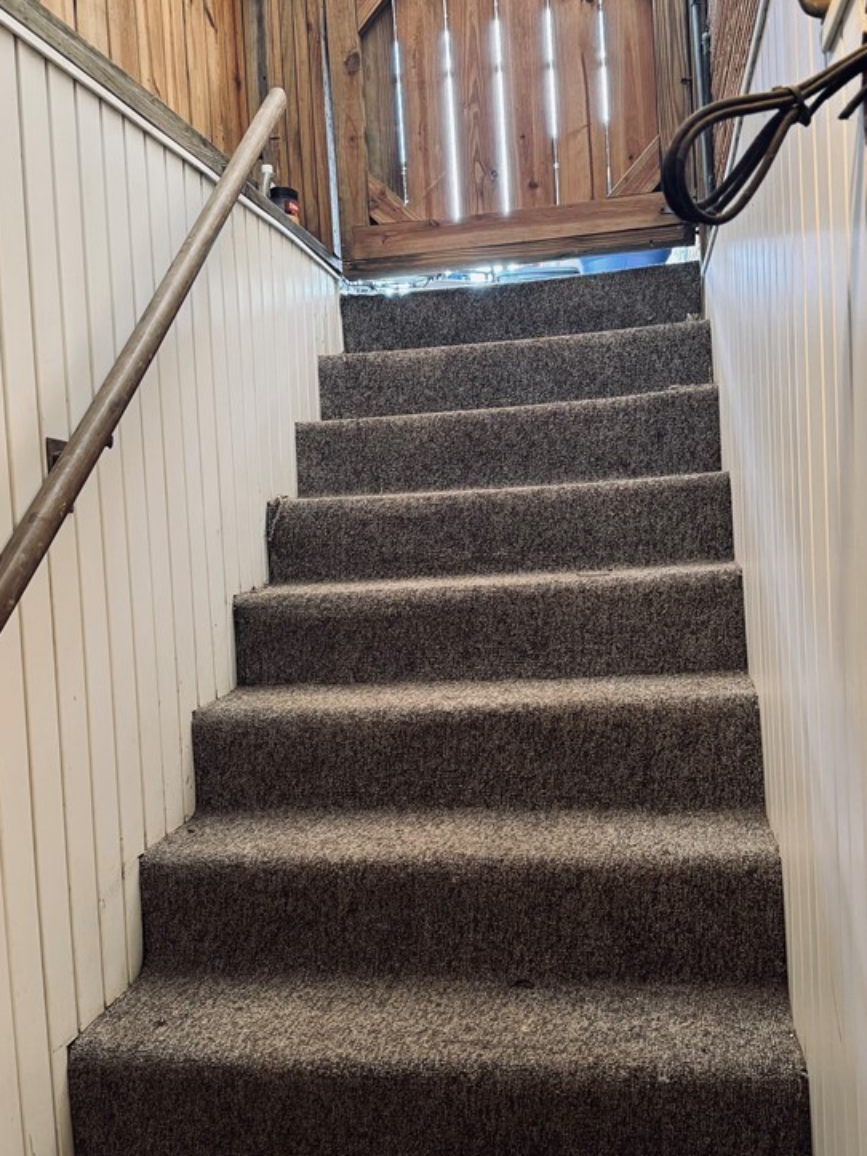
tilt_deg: -3.4
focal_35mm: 34
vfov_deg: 54.0
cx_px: 432
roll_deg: +3.6
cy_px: 596
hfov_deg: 41.8
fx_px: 1136
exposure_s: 1/60
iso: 400
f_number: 1.78
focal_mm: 6.76
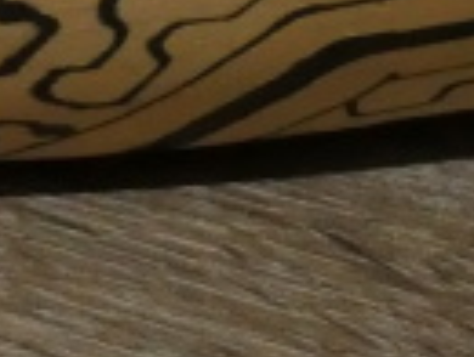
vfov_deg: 11.9
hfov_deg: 14.4
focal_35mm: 123
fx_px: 1687
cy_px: 408
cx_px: -330
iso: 640
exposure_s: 1/60
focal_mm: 5.3
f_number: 3.3
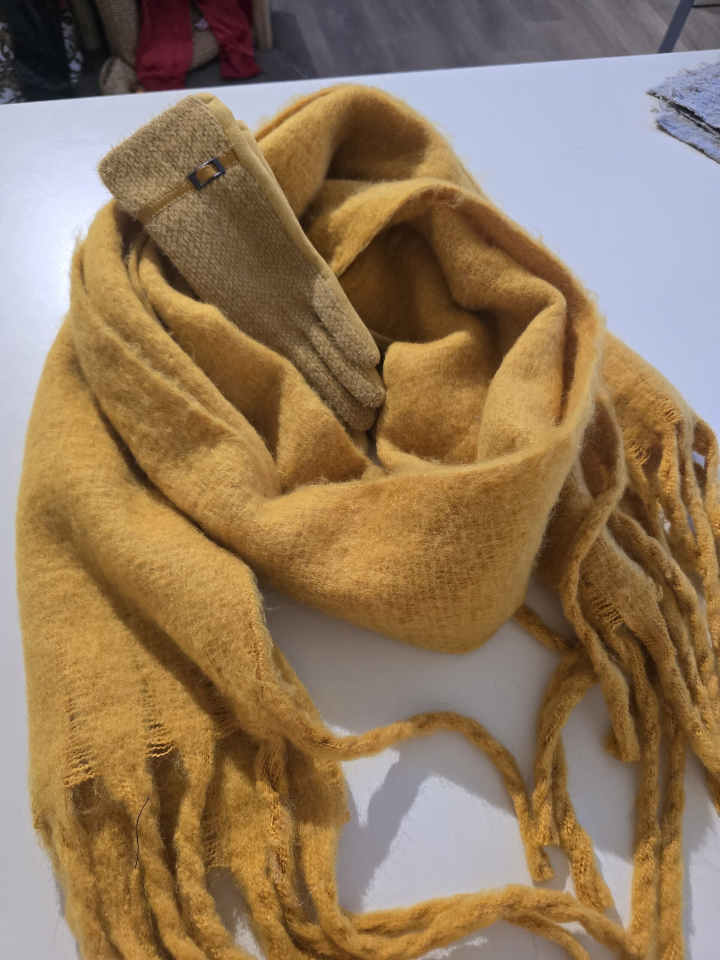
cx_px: 360
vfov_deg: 73.9
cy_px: 480
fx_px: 638
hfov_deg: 58.9
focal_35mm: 23
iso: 400
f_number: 1.7
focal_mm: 6.3
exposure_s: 1/100
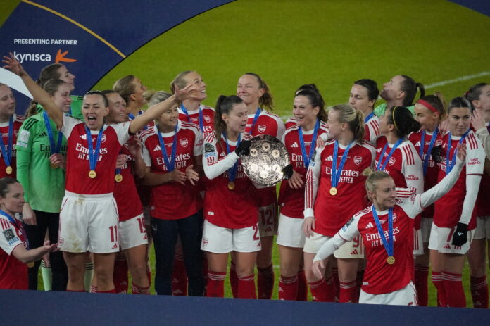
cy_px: 163
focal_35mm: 525
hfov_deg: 3.9
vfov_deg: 2.6
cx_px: 245
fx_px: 7141
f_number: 6.3
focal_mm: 350
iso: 12800
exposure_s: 1/2000
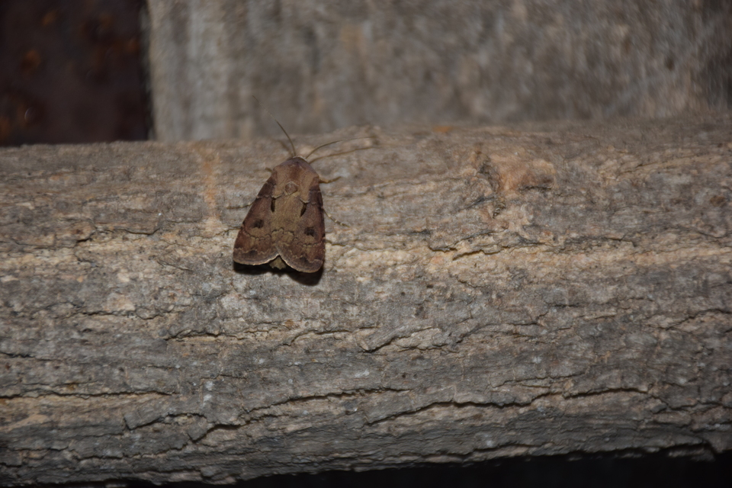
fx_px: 4270
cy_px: 244
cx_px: 366
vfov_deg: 6.5
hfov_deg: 9.8
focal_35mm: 210
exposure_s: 1/60
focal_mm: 140
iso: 500
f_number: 5.6
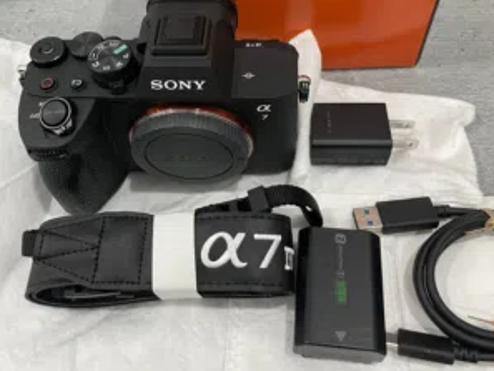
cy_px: 101
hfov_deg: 52.6
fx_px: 500
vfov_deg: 39.8
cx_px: 248
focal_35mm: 35
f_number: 1.6
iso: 125
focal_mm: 4.2
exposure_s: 1/60
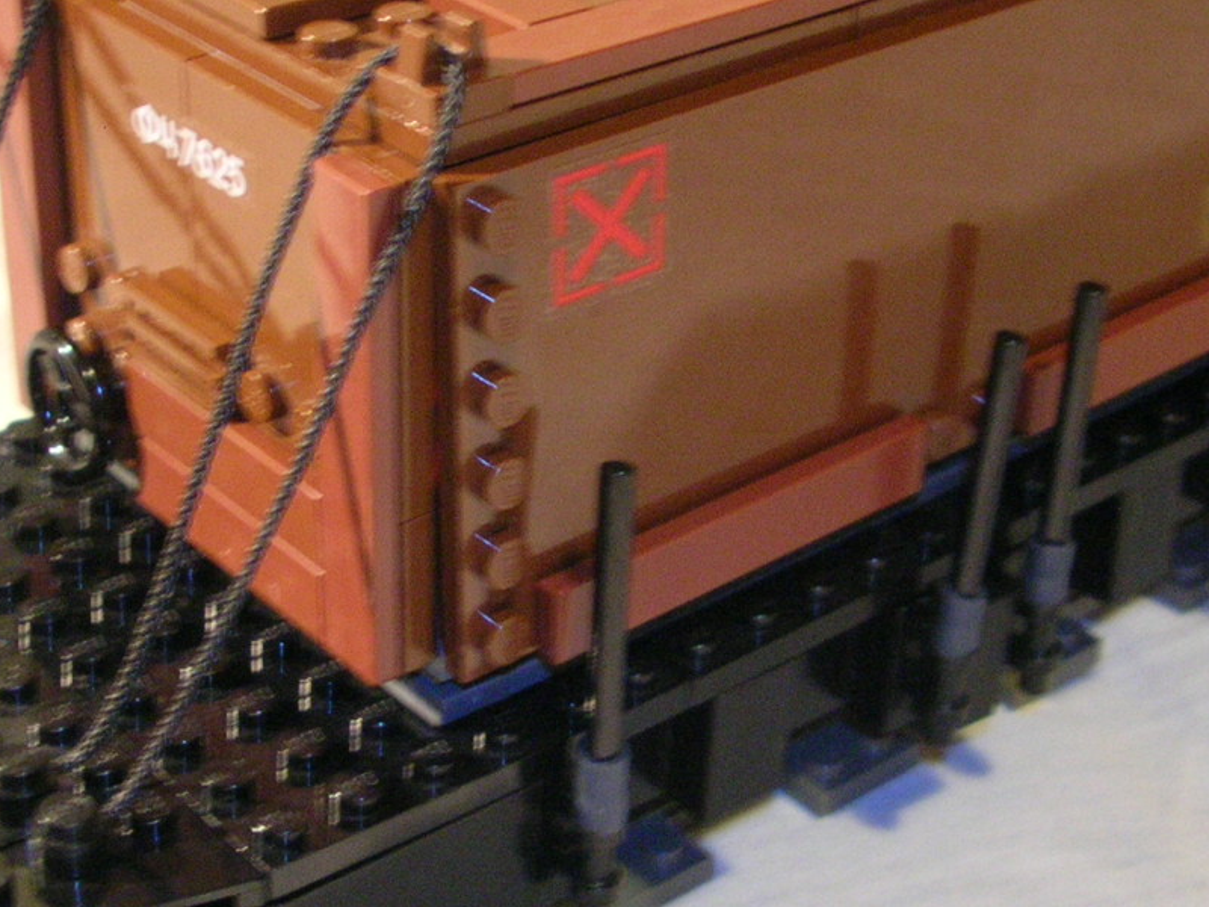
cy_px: 387
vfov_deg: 21.0
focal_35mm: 70
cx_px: 677
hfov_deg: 27.8
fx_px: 2445
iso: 172
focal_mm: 5.8
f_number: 2.8
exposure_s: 1/6.1
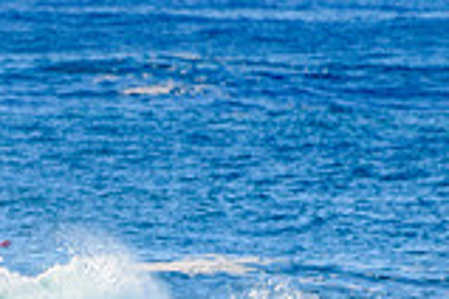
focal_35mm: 2244
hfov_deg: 0.9
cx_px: -46
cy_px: 367
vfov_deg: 0.6
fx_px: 27985
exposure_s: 1/2000
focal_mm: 500
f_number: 5.6
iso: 320
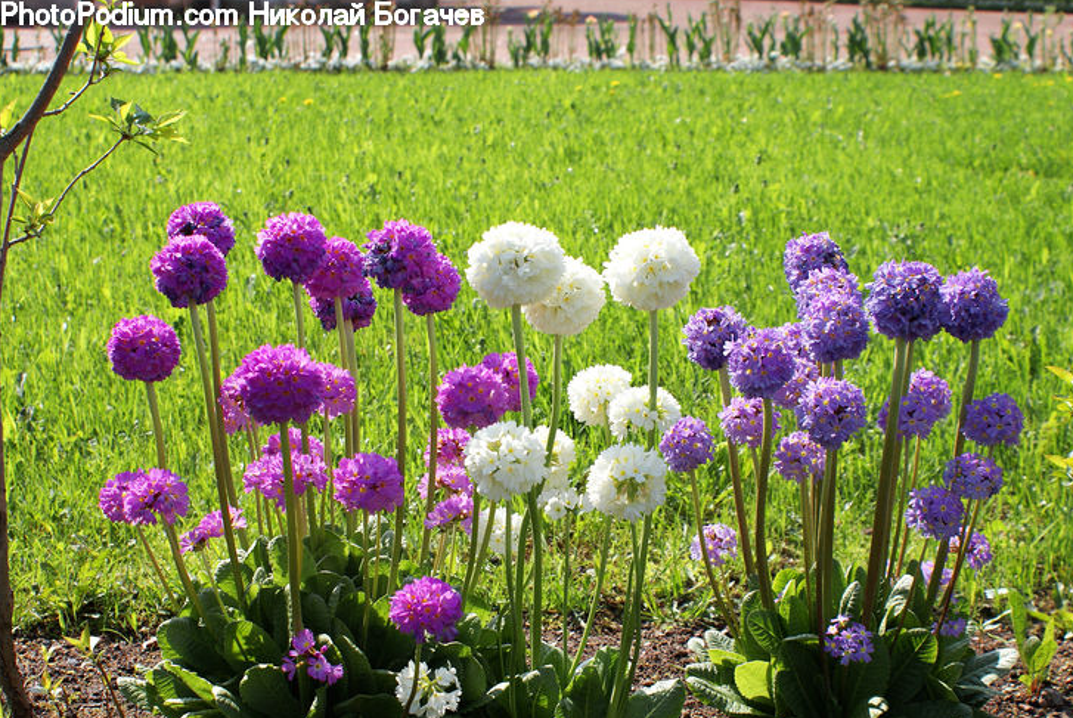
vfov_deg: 26.0
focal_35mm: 52
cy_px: 424
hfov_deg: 38.2
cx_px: 528
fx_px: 1551
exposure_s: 1/100
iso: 100
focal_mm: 28
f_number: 7.1
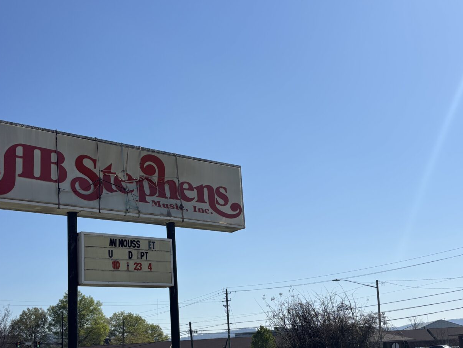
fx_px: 589
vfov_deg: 32.6
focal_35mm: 44
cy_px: 231
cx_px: 221
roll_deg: +3.2
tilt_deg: +11.2
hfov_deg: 42.9
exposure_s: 1/7194
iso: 50
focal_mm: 5.96
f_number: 1.6
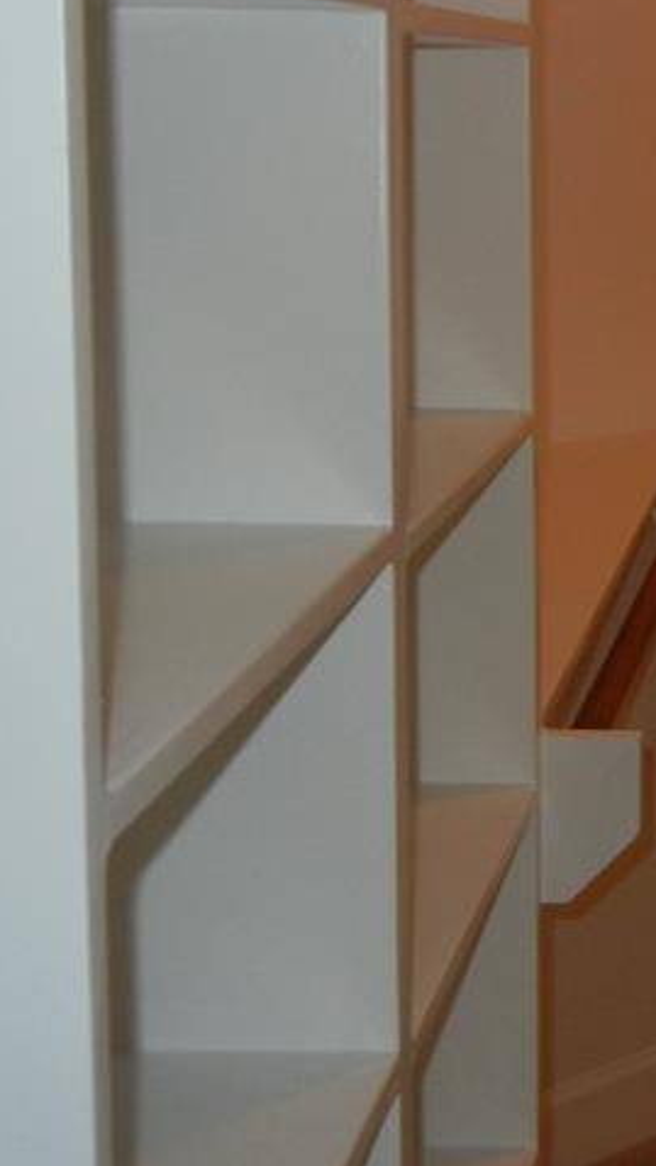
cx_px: 832
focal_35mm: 70
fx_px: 2164
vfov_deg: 29.6
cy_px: 273
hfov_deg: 16.4
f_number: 3.5
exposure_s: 1/30
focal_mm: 5.4
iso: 200
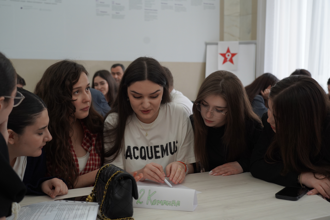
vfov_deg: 30.5
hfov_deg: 44.5
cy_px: 110
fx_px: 403
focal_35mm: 44
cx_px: 165
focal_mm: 44
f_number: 4
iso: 1250
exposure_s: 1/160
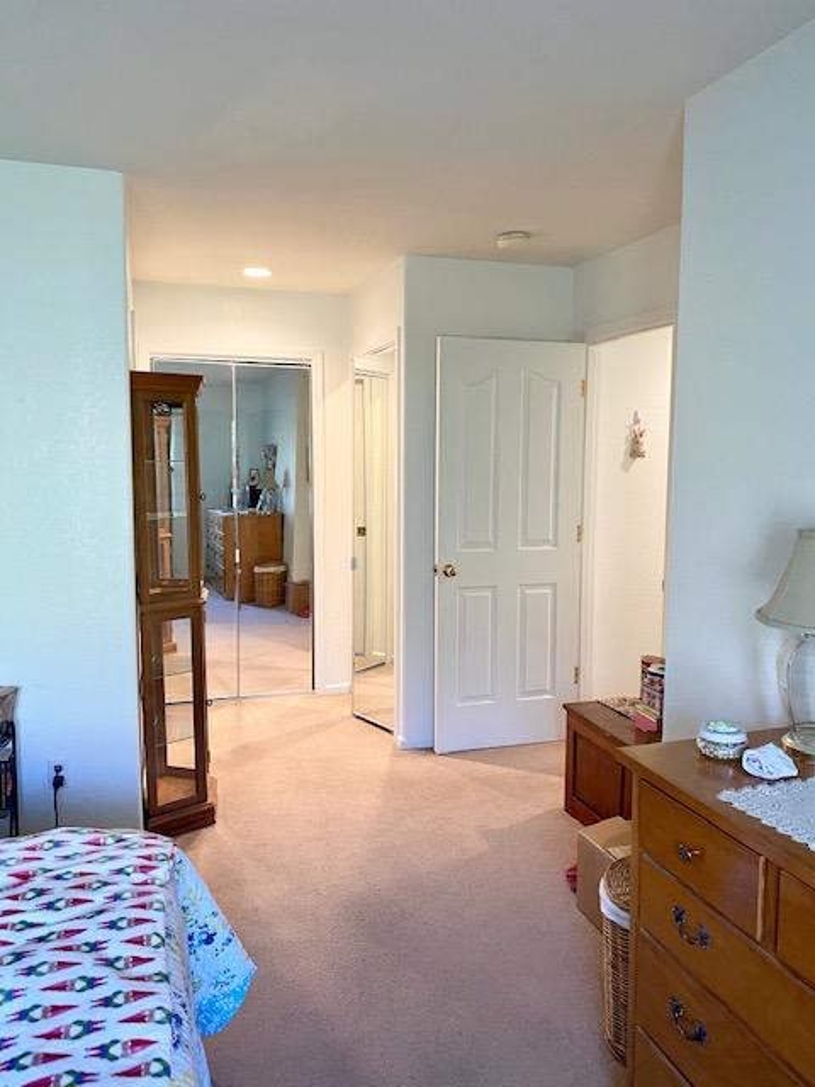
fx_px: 816
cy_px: 544
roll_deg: -0.4
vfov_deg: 67.3
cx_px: 408
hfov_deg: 53.1
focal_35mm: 26
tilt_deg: -4.0
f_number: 1.8
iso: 200
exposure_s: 1/60
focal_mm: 4.25
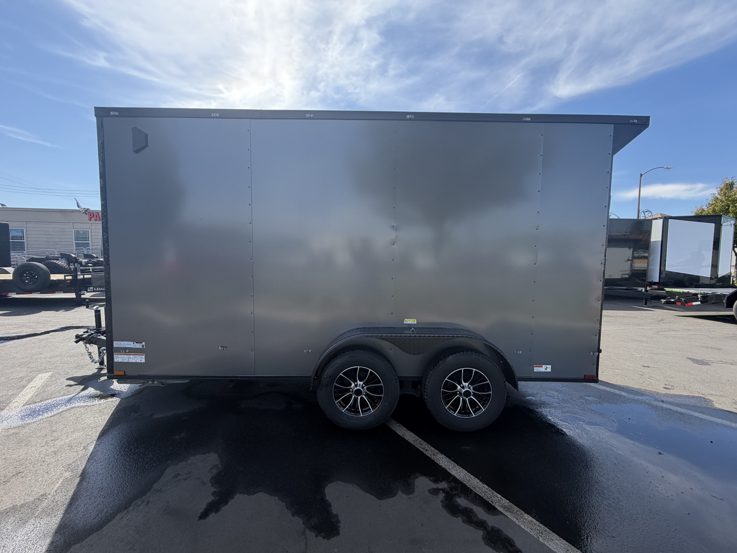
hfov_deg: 102.1
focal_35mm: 14
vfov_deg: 85.7
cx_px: 368
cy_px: 276
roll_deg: +0.0
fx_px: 298
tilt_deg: -2.9
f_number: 2.2
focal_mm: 2.22
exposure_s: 1/554
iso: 40
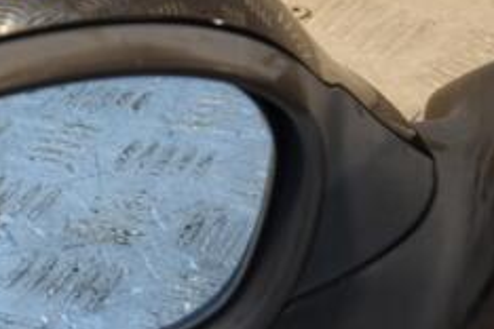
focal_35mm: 269
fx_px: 3691
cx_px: 120
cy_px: 228
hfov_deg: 7.6
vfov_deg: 5.1
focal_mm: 70
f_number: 5.3
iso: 800
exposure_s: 1/160
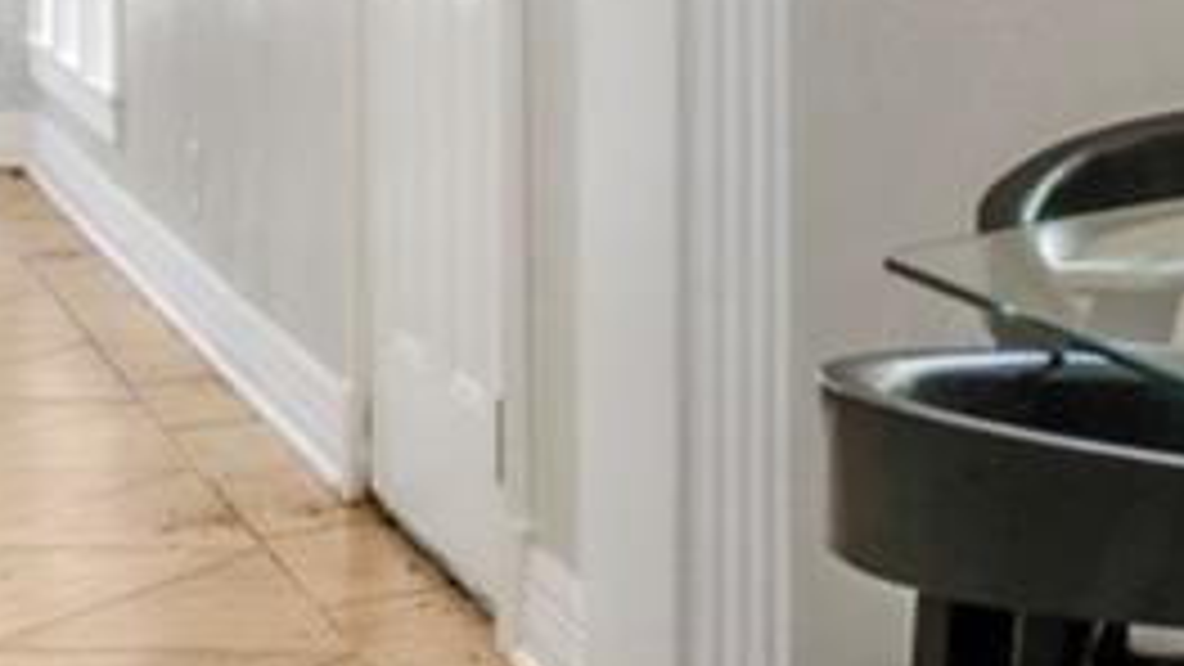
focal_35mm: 98
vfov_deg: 11.7
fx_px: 3077
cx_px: 2575
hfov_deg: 15.6
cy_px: -416
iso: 250
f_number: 9
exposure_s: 3.2
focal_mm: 12
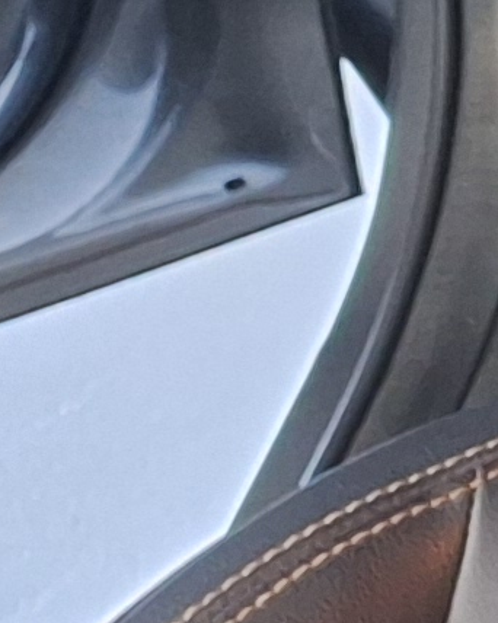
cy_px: -384
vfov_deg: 8.8
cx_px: 2691
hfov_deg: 5.2
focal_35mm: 214
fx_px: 3945
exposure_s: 1/20
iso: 640
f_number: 1.8
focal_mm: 5.54
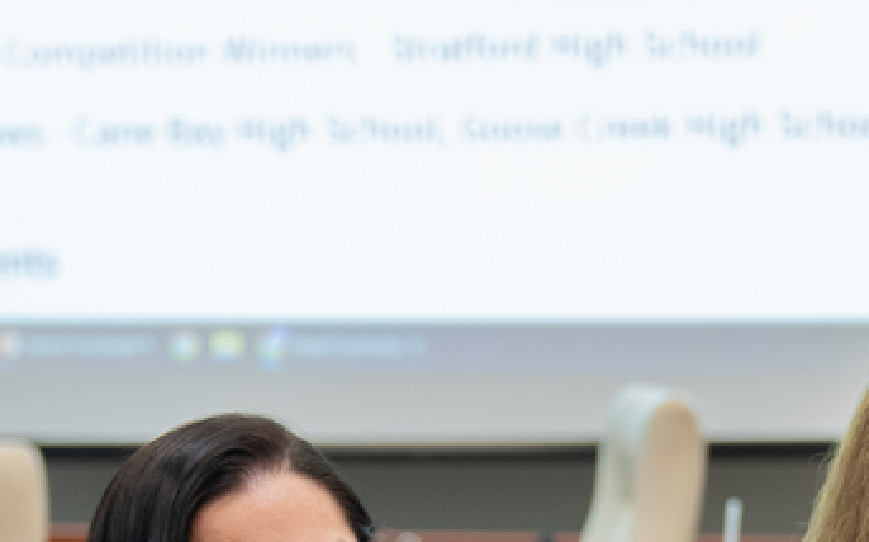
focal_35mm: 128
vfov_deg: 9.9
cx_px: 570
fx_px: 3030
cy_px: 861
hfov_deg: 16.3
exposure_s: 1/125
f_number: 2.8
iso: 1600
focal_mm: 42
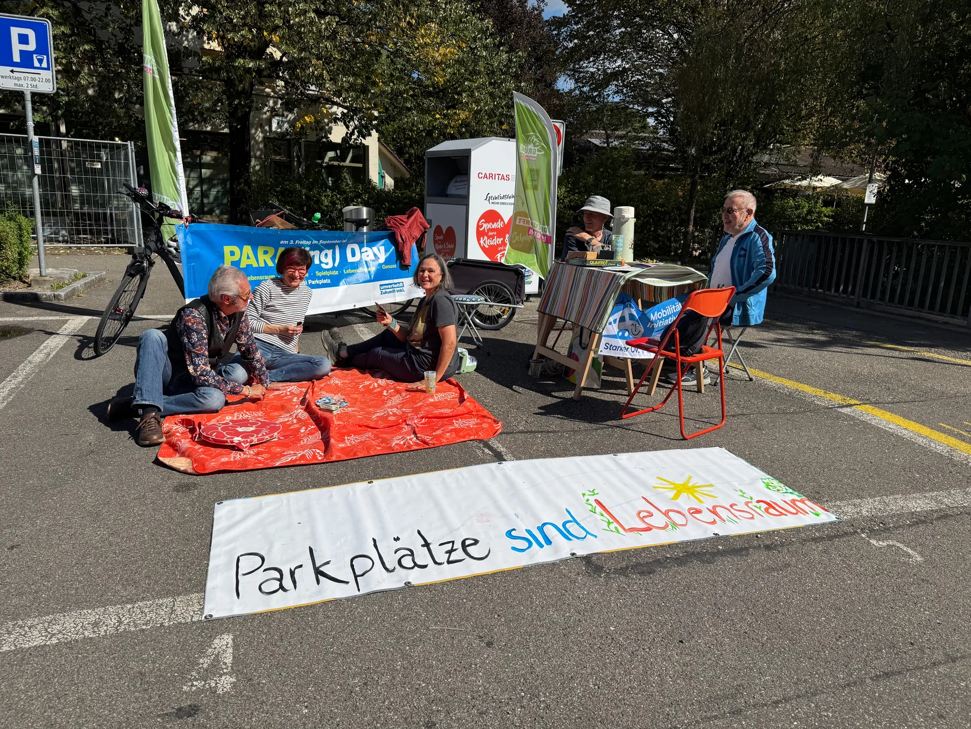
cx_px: 486
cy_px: 364
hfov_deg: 71.6
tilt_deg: -13.1
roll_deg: -2.3
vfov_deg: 56.8
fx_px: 673
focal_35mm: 24
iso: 80
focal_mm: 6.76
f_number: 1.78
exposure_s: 1/6410
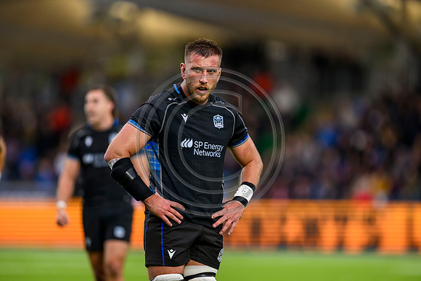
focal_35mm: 400
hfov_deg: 5.2
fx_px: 4679
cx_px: 210
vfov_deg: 3.4
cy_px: 140
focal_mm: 400
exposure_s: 1/2500
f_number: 3.2
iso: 2000
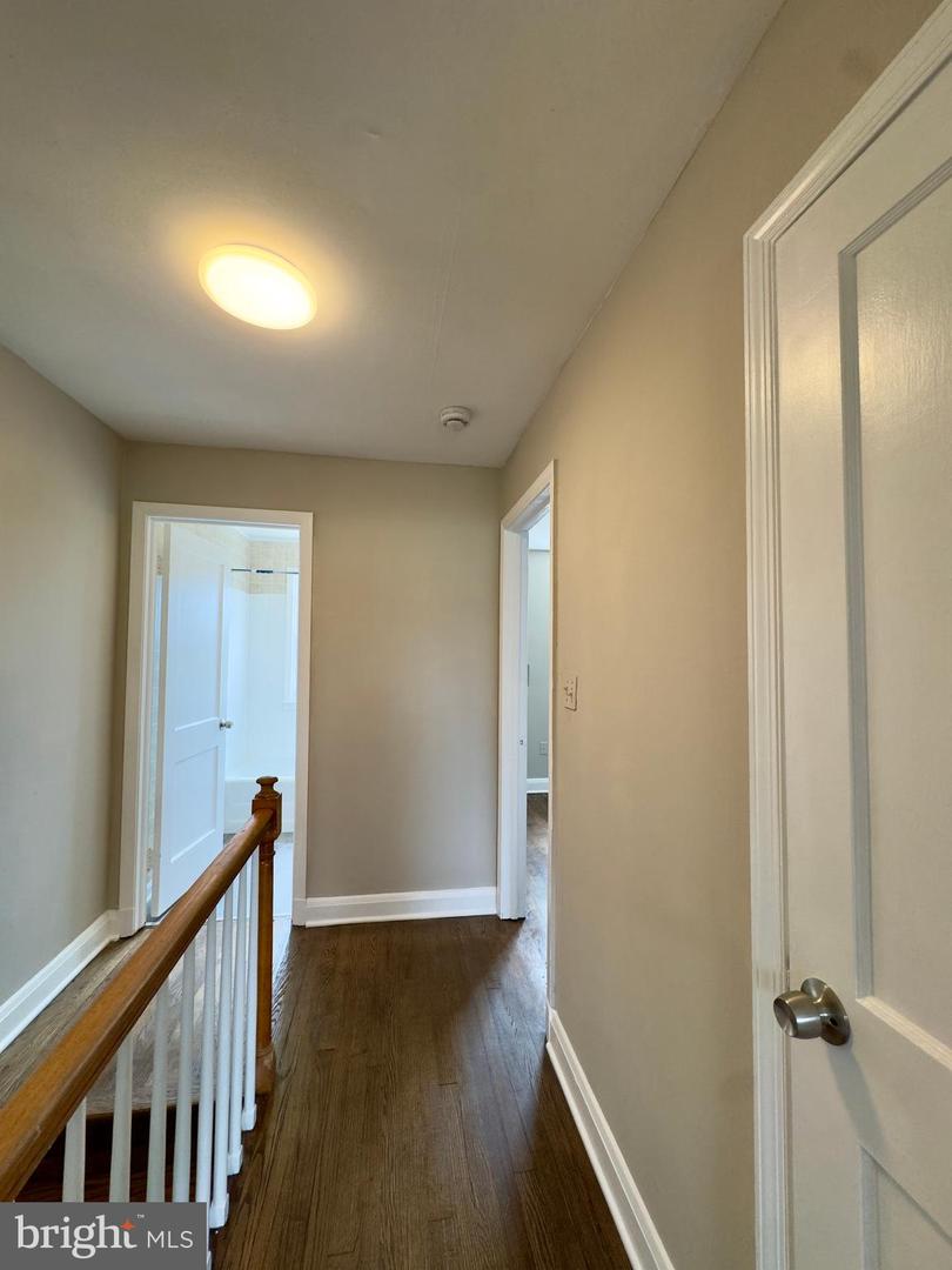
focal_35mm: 14
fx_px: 513
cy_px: 635
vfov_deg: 102.1
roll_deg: -0.7
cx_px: 476
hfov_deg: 85.7
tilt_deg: +1.1
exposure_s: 1/120
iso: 200
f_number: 2.2
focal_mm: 2.22
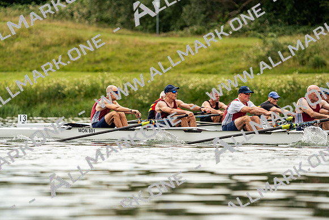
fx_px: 3693
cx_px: 164
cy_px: 110
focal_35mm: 404
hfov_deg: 5.1
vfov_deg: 3.4
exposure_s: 1/2000
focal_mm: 404
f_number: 6.3
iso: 400
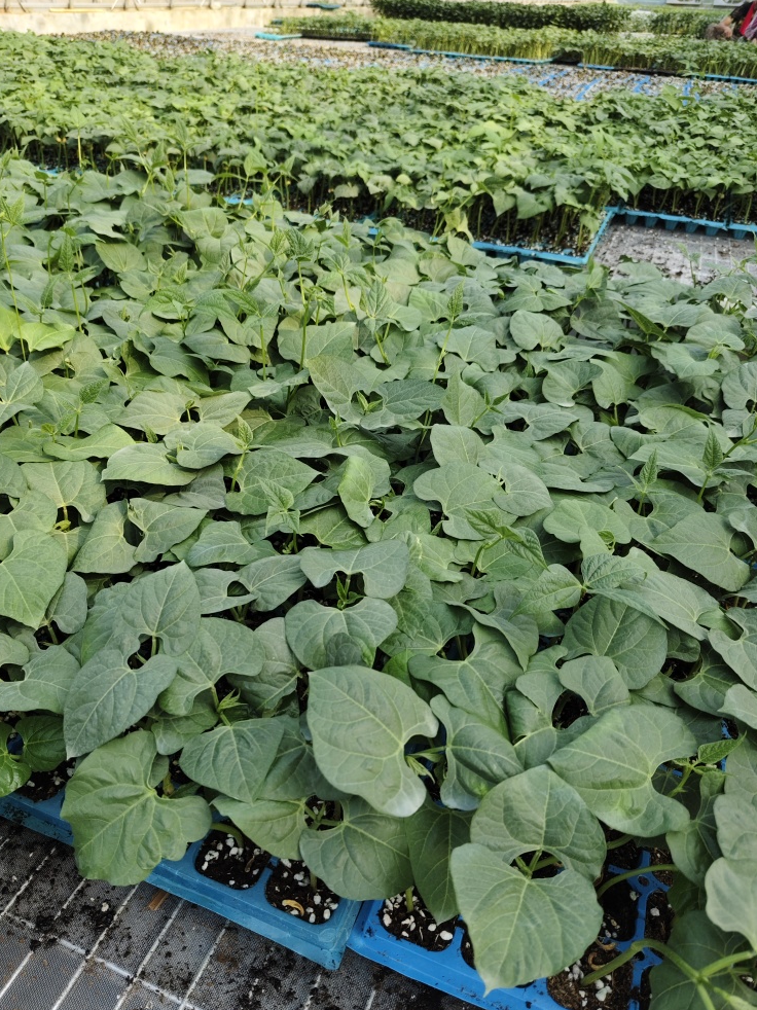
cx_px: 350
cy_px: 521
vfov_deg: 69.4
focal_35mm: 25
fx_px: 729
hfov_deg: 54.8
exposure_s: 1/404
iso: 50
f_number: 1.88
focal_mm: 5.56
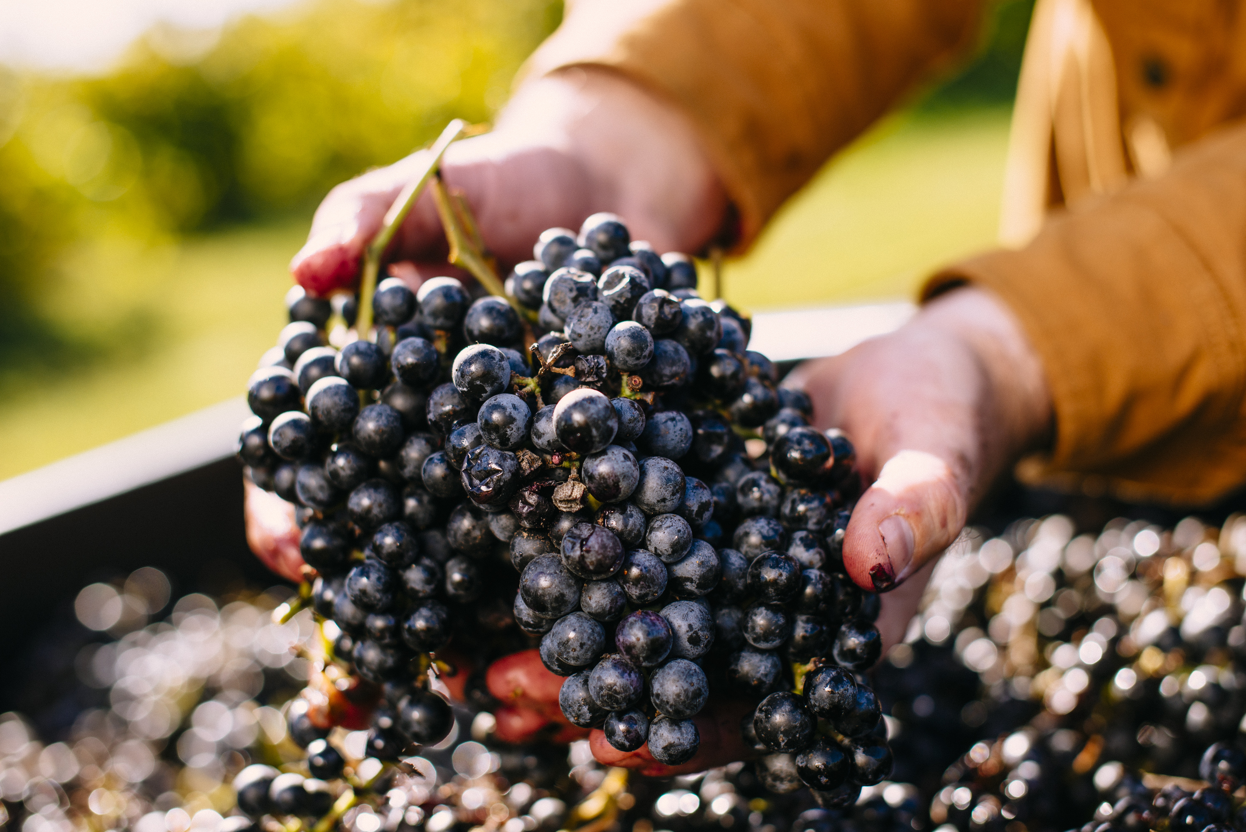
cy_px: 416
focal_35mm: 50
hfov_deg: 39.6
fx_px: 1731
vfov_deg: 27.0
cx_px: 623
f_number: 2.8
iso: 100
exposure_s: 1/640
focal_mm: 50
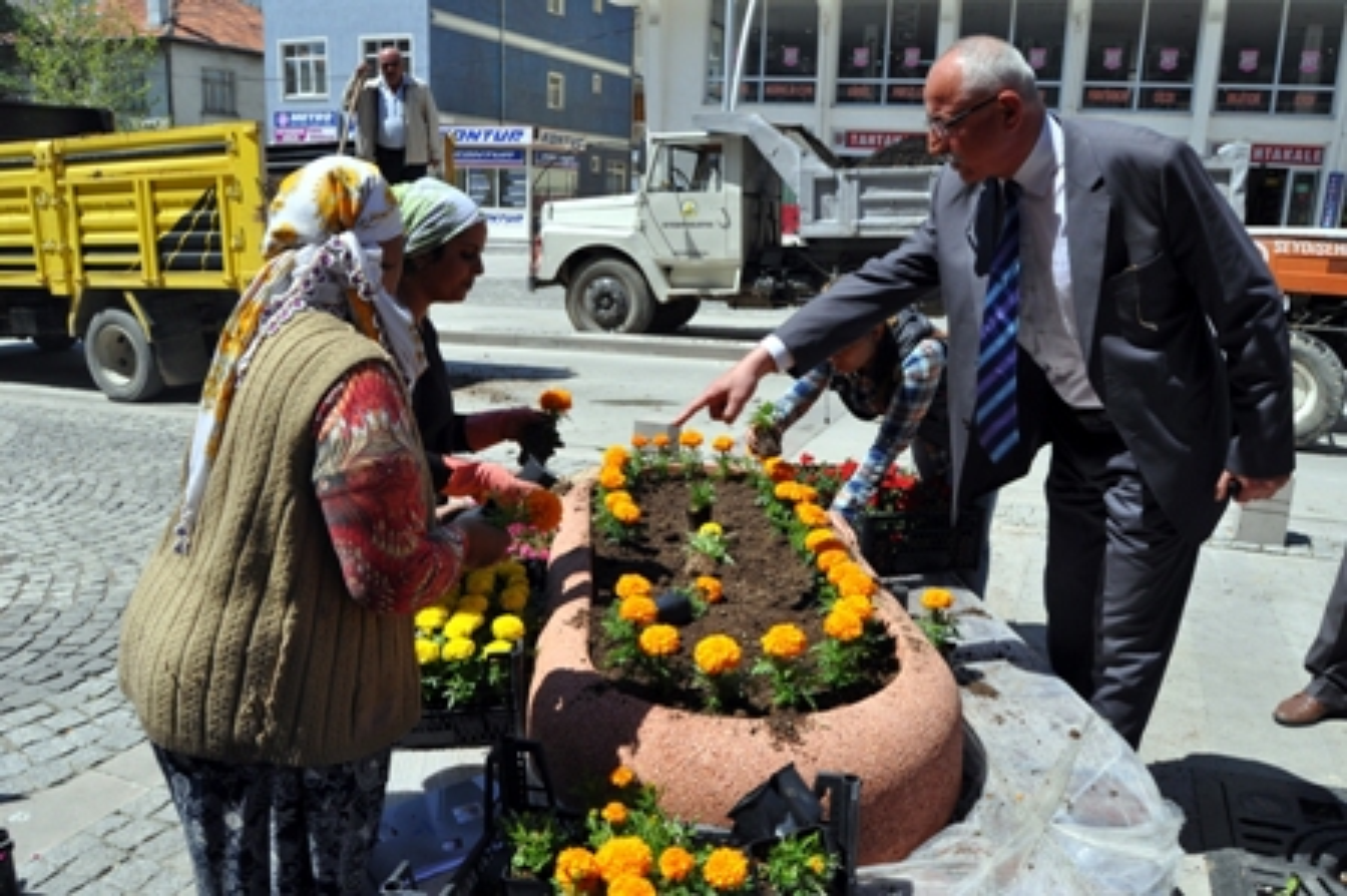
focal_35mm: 27
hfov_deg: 67.4
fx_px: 1009
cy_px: 448
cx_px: 674
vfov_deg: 47.9
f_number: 10
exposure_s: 1/400
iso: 200
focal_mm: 18
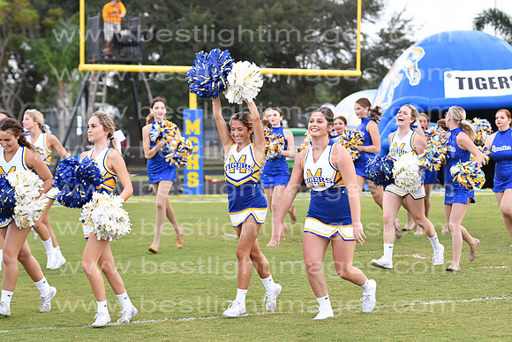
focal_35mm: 135
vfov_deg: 10.2
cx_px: 256
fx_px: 1920
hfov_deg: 15.2
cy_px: 171
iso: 800
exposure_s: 1/640
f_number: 3.2
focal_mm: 90
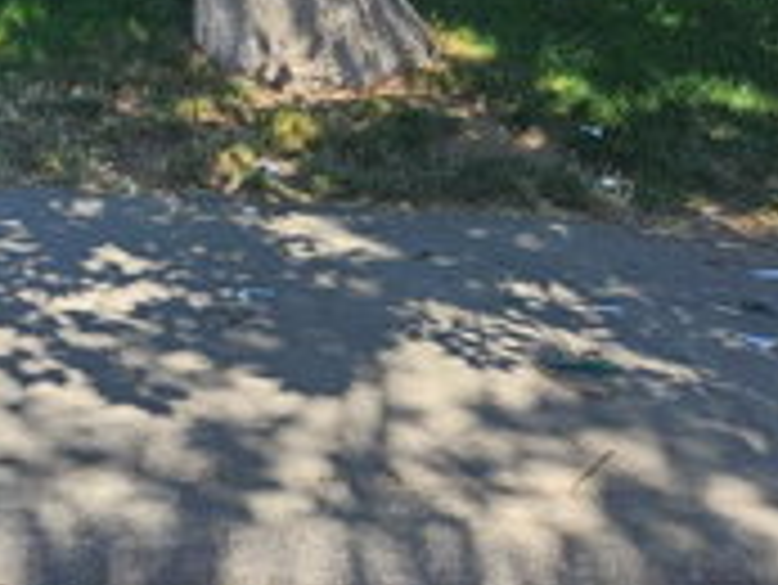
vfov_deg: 19.7
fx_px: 1529
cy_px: -207
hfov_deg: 24.9
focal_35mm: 68
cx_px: -225
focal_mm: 5.4
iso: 25
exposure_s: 1/472
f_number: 1.8
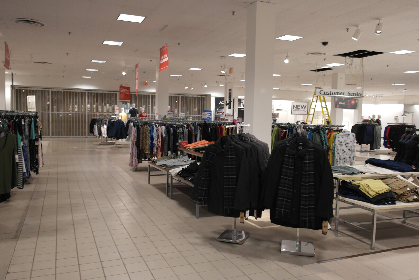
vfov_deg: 43.6
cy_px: 140
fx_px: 349
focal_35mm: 30
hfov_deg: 61.9
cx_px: 210
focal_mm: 20
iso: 400
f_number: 3.5
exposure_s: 1/25
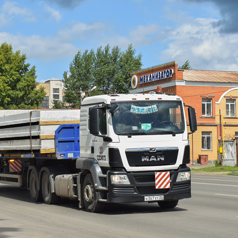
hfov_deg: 20.0
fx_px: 674
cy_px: 119
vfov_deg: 20.0
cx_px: 103
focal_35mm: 87
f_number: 5.6
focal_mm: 45
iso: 200
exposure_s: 1/1000
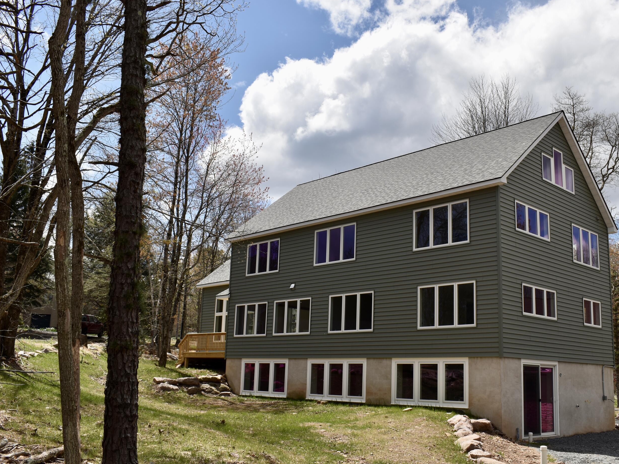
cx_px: 342
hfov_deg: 52.5
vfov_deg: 40.7
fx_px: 626
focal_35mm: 35
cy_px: 244
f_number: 9
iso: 100
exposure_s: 1/200
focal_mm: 20
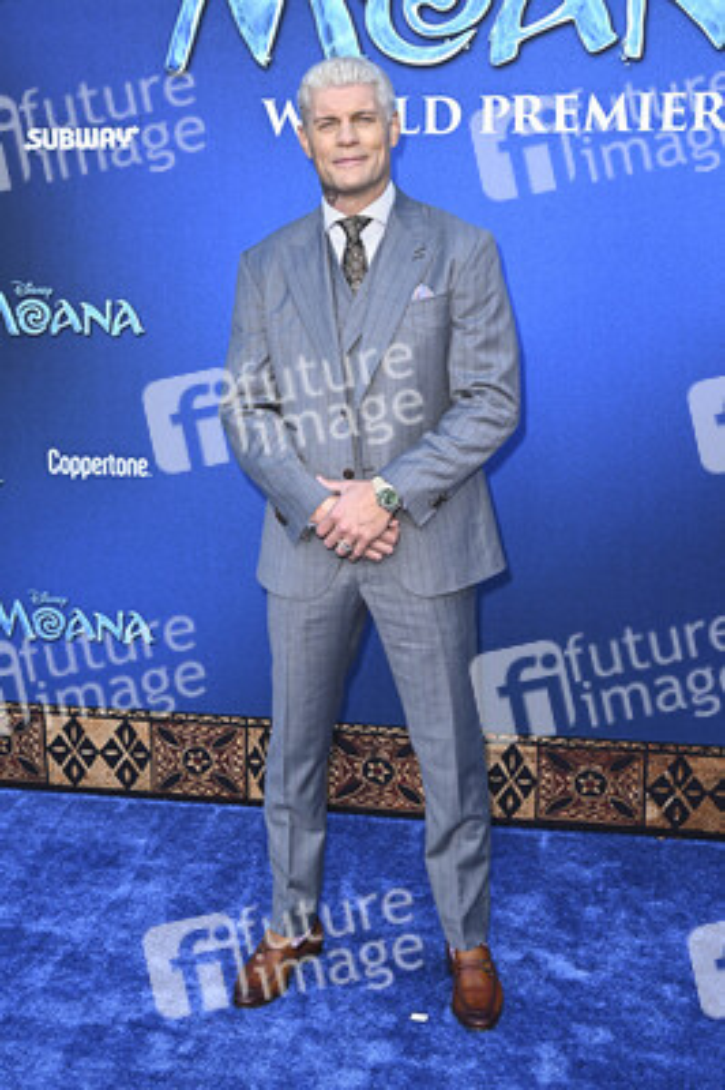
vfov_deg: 45.5
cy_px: 545
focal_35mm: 43
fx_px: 1301
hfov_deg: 31.1
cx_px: 362
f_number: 6.3
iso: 800
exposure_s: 1/250
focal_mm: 43
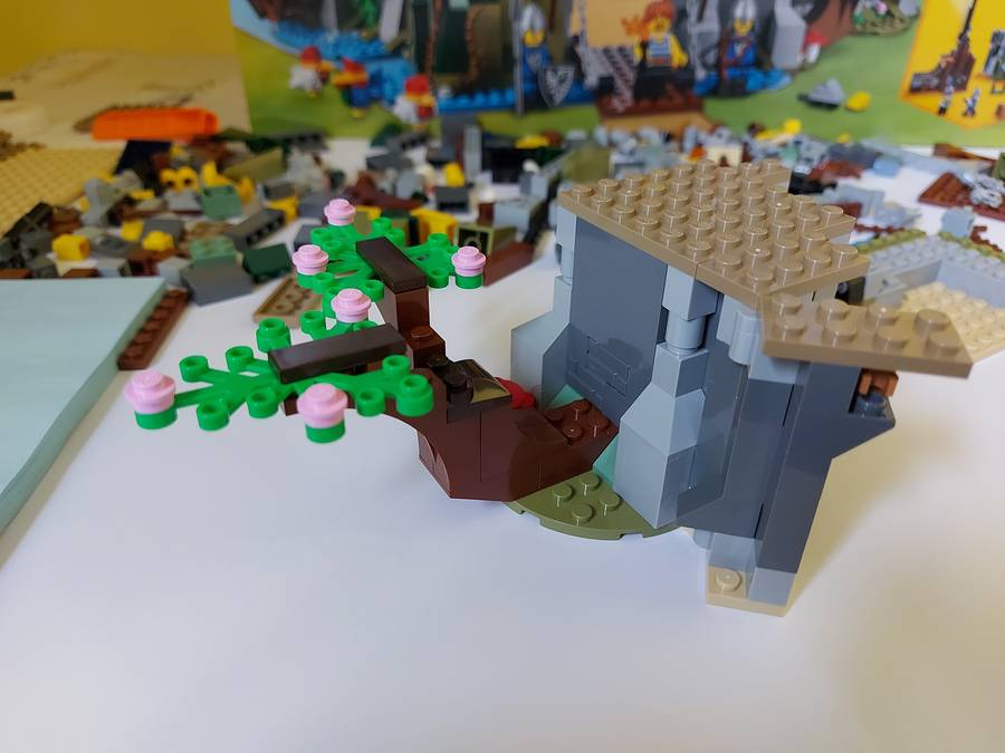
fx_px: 697
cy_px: 376
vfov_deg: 56.8
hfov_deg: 71.6
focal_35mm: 24
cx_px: 502
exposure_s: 1/50
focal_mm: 5.23
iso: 250
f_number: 1.8
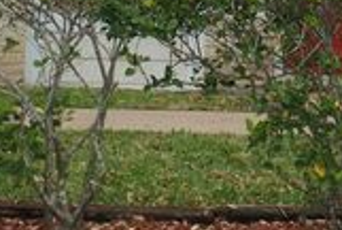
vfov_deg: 10.8
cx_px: 359
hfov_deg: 16.7
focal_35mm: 119
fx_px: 1133
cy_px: -192
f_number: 5.6
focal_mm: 20
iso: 100
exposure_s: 1/200
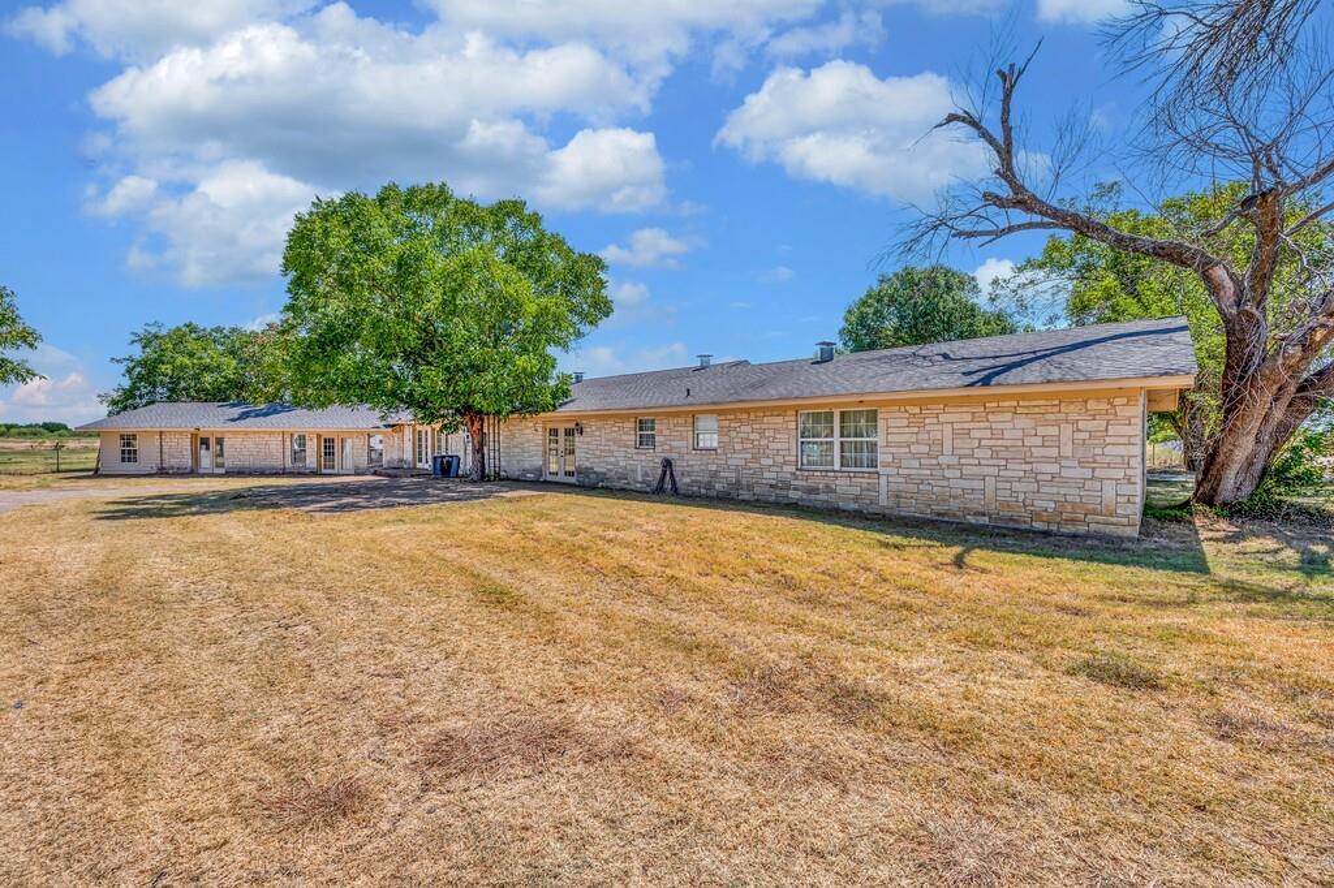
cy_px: 444
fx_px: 519
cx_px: 667
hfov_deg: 104.3
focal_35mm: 14
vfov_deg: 81.2
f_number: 8
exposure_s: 1/320
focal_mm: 14
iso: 80
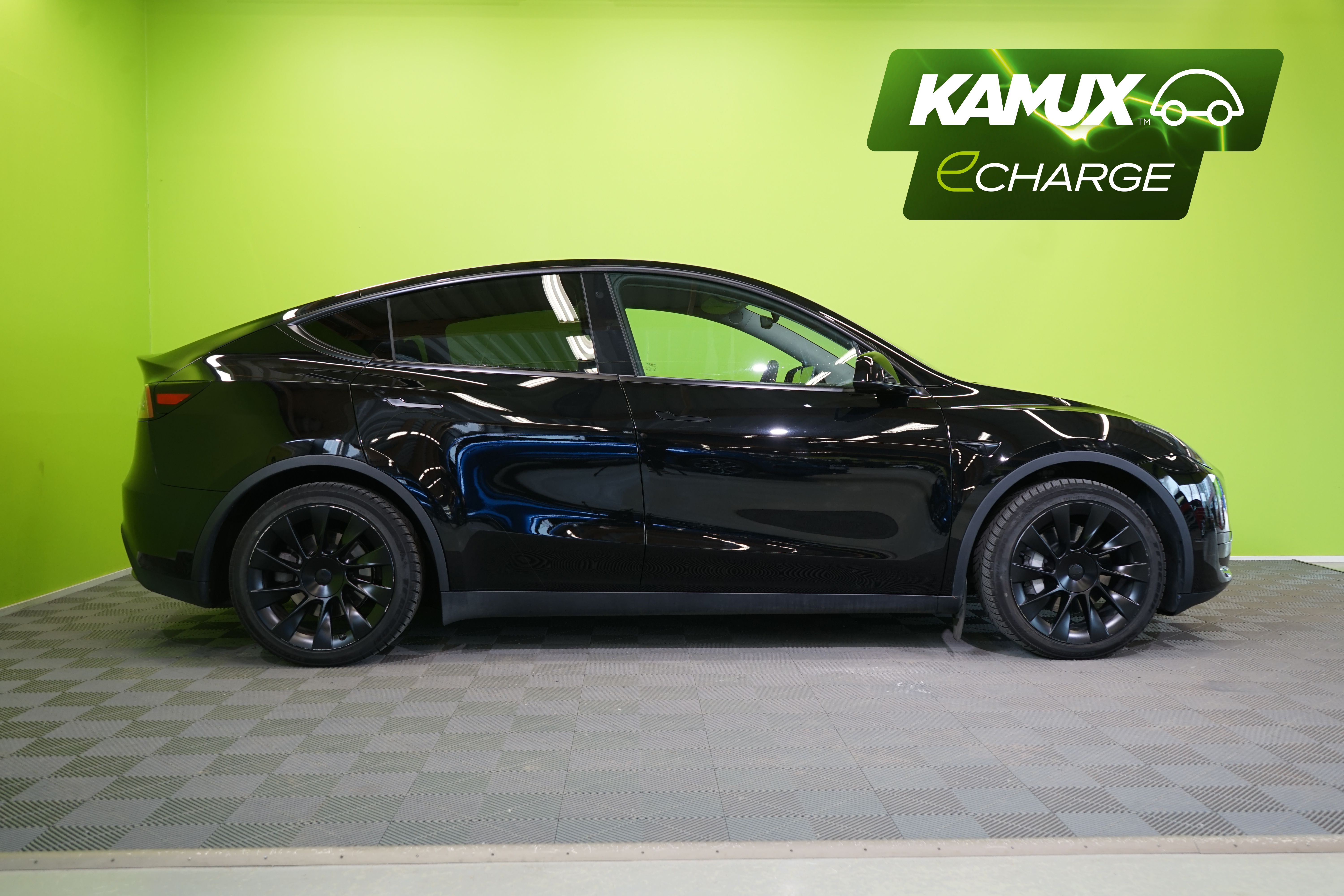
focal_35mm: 33
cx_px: 672
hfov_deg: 57.2
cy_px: 448
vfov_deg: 40.0
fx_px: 1232
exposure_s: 1/30
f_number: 5.6
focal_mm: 33
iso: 500
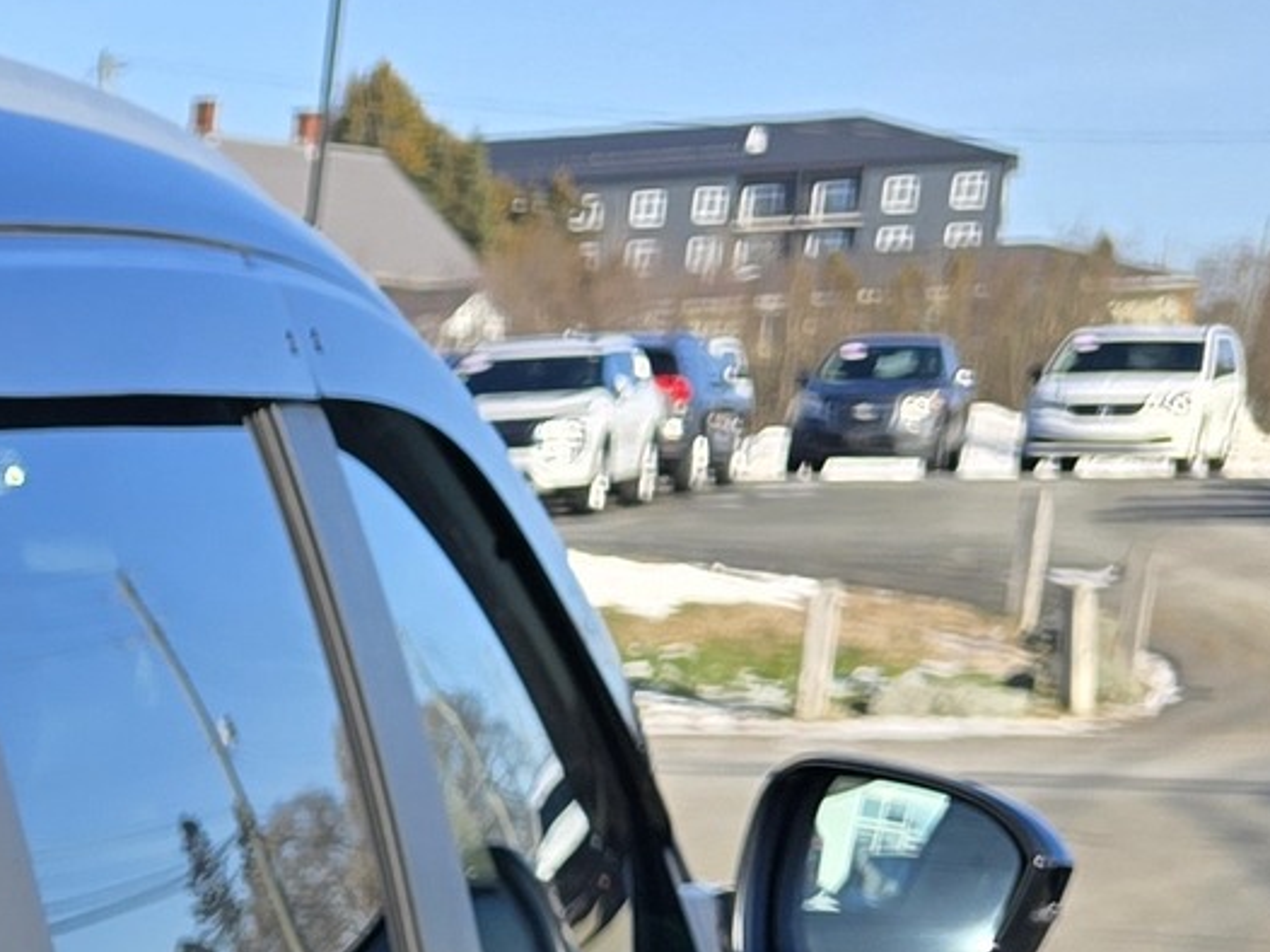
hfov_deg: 12.5
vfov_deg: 10.5
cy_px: 2076
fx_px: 4621
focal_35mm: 126
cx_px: -1726
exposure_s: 1/550
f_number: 1.7
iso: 12
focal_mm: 6.3
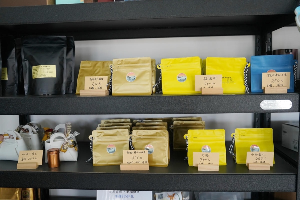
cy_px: 100
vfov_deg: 41.1
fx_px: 267
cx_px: 150
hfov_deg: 58.7
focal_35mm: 32
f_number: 3.2
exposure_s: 1/160
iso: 1600
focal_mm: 32
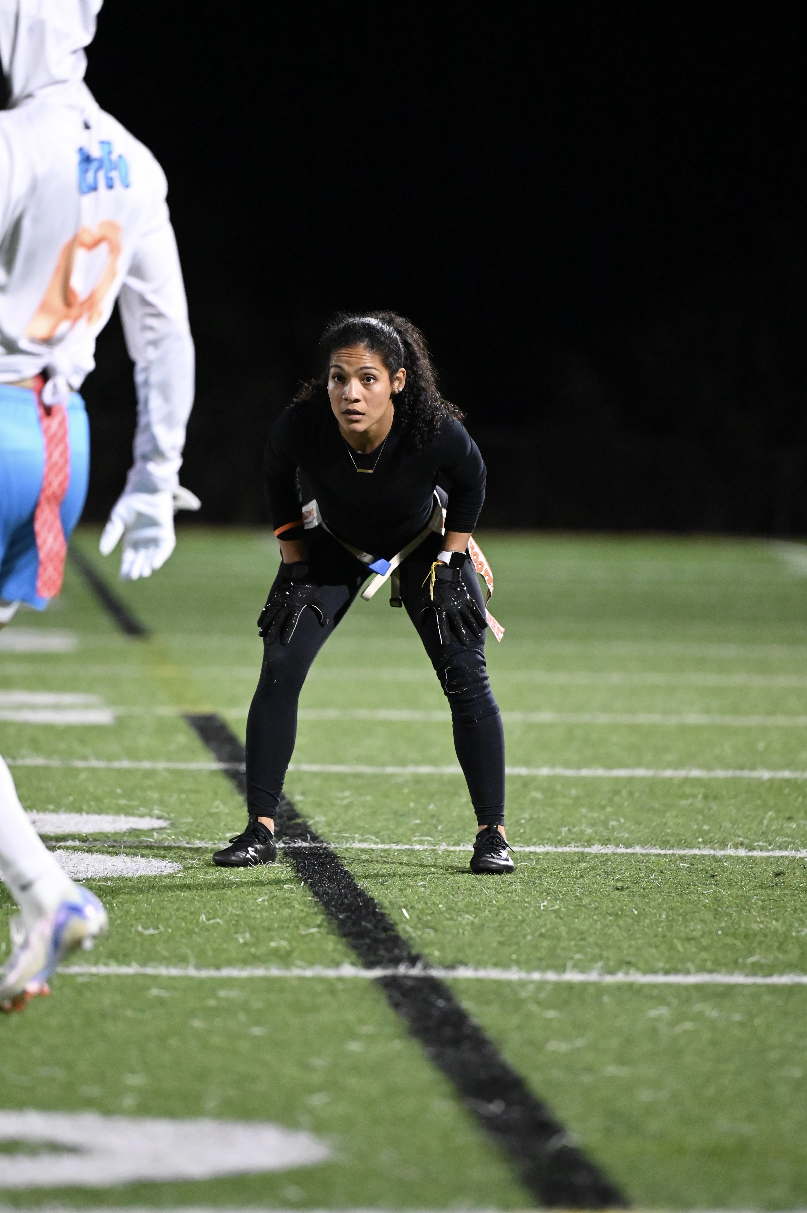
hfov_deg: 6.9
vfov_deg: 10.3
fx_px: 6734
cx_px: 404
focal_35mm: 200
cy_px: 606
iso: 10000
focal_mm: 200
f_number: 2.8
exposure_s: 1/800
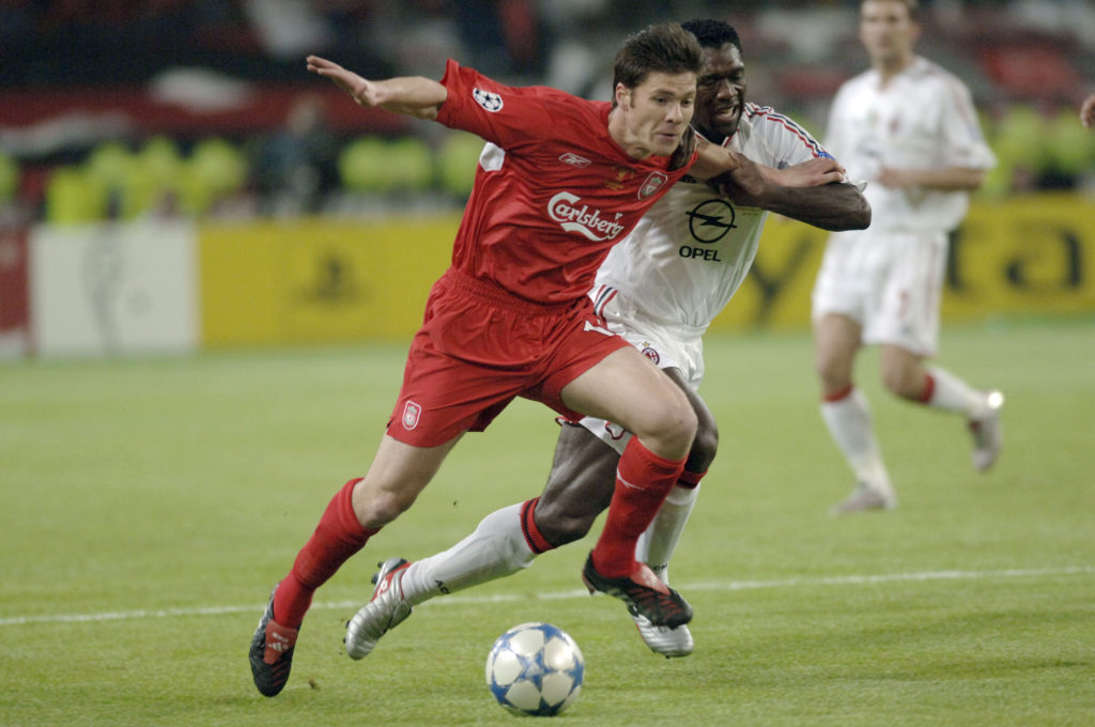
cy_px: 364
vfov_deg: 3.0
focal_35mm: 450
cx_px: 548
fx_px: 13670
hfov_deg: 4.6
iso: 800
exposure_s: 1/500
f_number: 2.8
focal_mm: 300
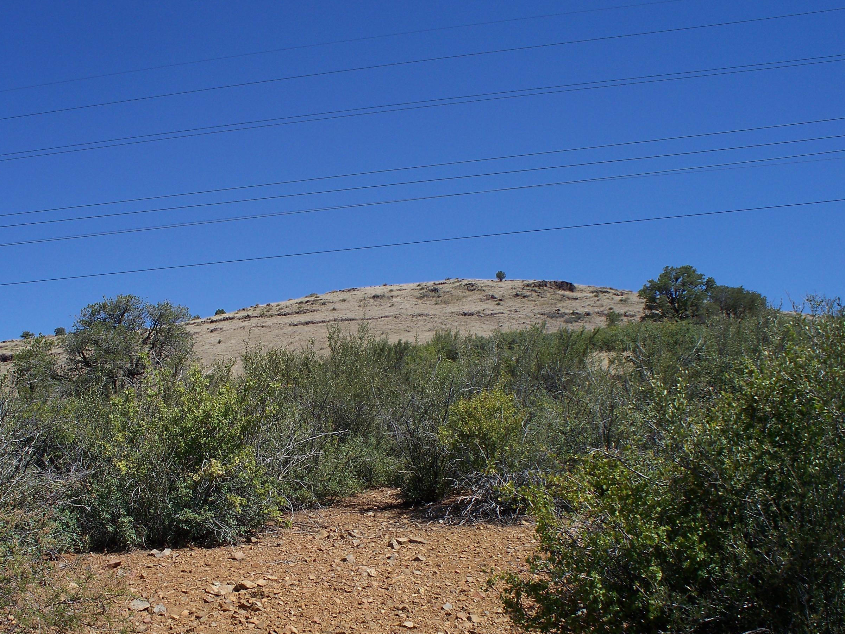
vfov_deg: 32.1
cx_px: 345
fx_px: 1098
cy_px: 384
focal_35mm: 45
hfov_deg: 41.9
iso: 64
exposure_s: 1/400
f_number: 5
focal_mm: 7.54
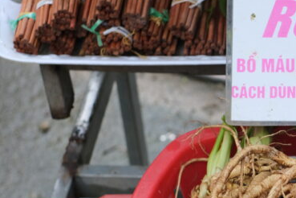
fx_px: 1209
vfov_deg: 9.3
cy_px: 168
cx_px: 359
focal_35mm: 147
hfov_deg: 13.6
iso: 320
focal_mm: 35
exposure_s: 1/450
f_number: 3.6
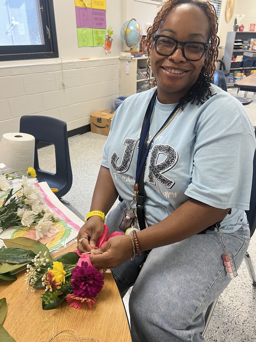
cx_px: 128
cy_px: 171
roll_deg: +0.5
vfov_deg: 67.3
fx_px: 256
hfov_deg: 53.1
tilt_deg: -26.5
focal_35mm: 26
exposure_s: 1/60
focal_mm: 5.7
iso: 100
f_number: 1.5
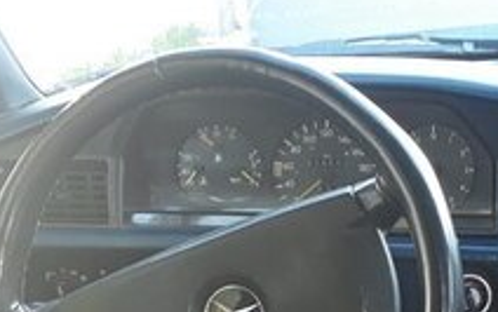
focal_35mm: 89
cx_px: 512
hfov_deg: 22.3
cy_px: 416
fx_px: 1209
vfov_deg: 14.1
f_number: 1.9
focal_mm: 3.6
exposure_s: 1/30
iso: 80
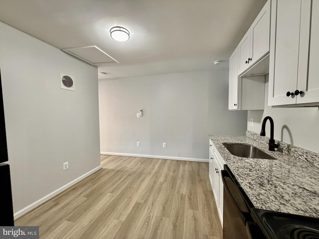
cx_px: 160
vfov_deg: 85.7
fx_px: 129
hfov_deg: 102.1
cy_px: 120
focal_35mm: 14
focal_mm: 2.22
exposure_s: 1/60
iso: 400
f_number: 2.2
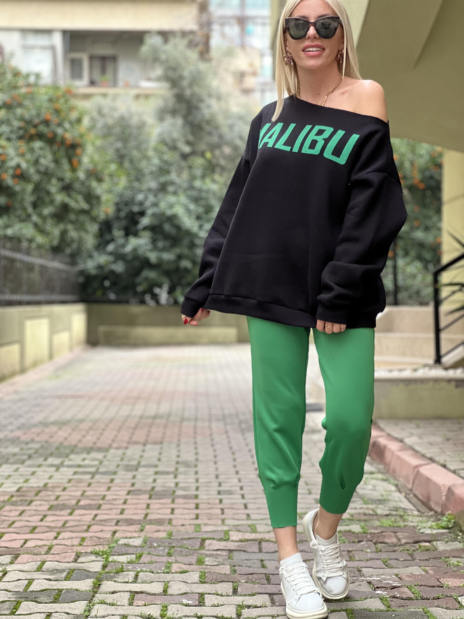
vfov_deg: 25.3
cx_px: 232
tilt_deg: +0.5
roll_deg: -1.4
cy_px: 310
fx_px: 1376
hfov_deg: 19.1
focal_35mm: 77
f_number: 2.8
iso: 200
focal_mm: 9
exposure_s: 1/40
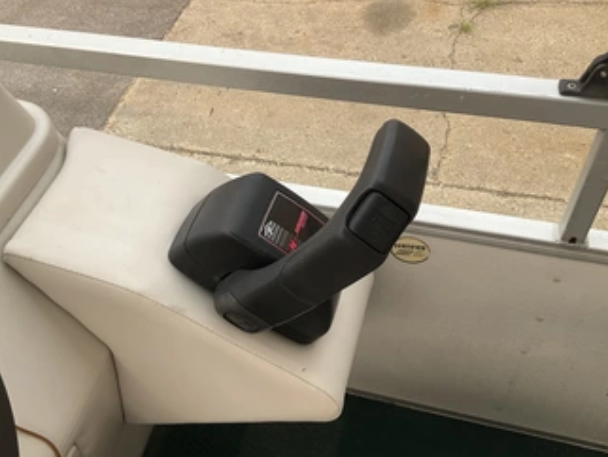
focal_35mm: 36
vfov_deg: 39.7
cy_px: 208
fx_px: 633
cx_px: 274
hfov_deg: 51.2
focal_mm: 3
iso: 25
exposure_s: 1/691
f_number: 1.8
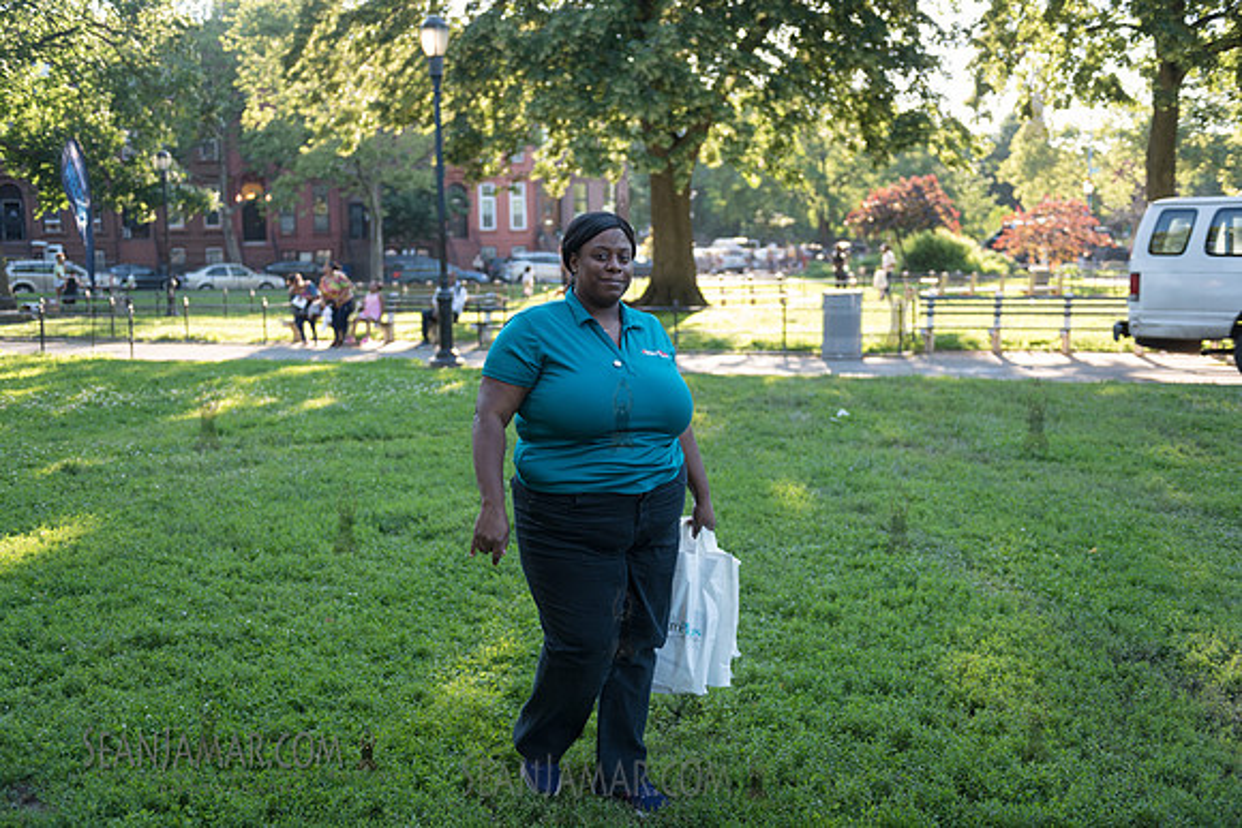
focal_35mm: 40
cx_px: 621
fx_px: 1380
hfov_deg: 48.4
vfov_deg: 33.4
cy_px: 414
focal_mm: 40
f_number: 2.8
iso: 200
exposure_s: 1/320
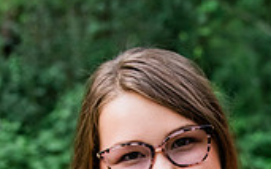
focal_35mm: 100
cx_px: 204
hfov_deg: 20.6
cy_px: 260
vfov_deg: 12.4
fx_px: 739
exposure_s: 1/320
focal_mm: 29
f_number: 2.8
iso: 800
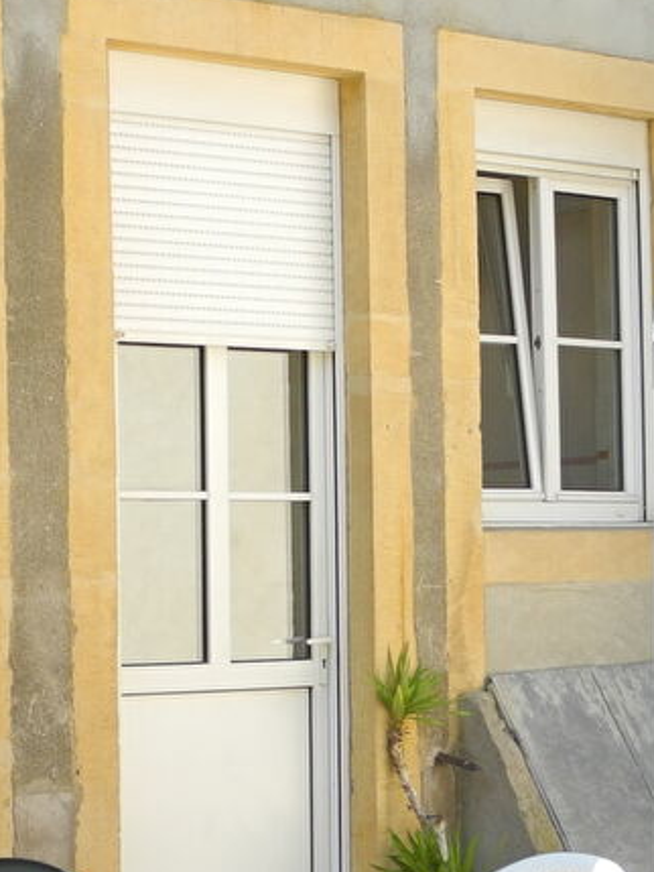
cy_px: 628
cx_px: -266
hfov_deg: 14.8
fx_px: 2367
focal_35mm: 94
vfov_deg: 20.7
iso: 100
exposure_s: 1/320
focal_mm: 6
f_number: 2.8
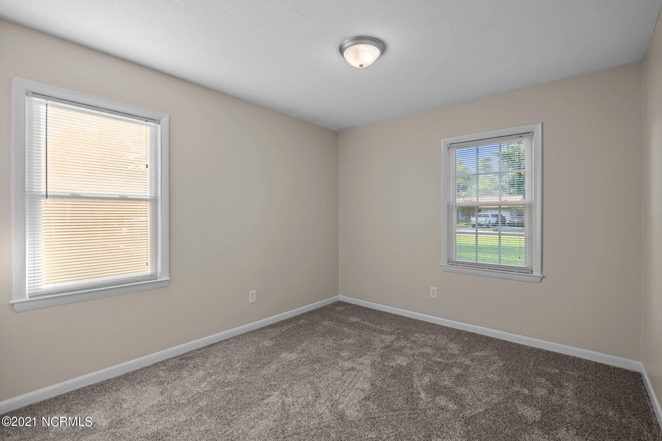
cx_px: 331
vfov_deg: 73.7
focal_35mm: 16
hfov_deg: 96.7
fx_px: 294
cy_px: 220
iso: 100
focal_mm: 16
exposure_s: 1/8
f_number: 4
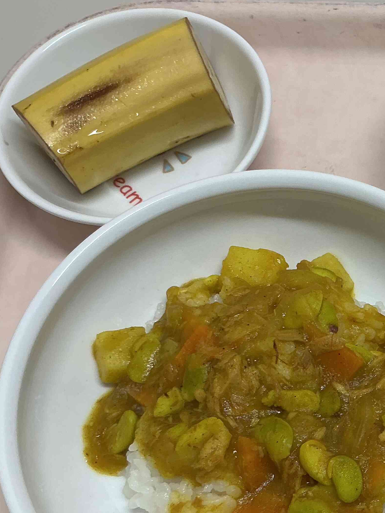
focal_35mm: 56
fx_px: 830
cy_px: 354
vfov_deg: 33.9
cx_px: 467
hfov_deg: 23.7
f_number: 1.8
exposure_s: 1/60
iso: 32
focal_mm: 3
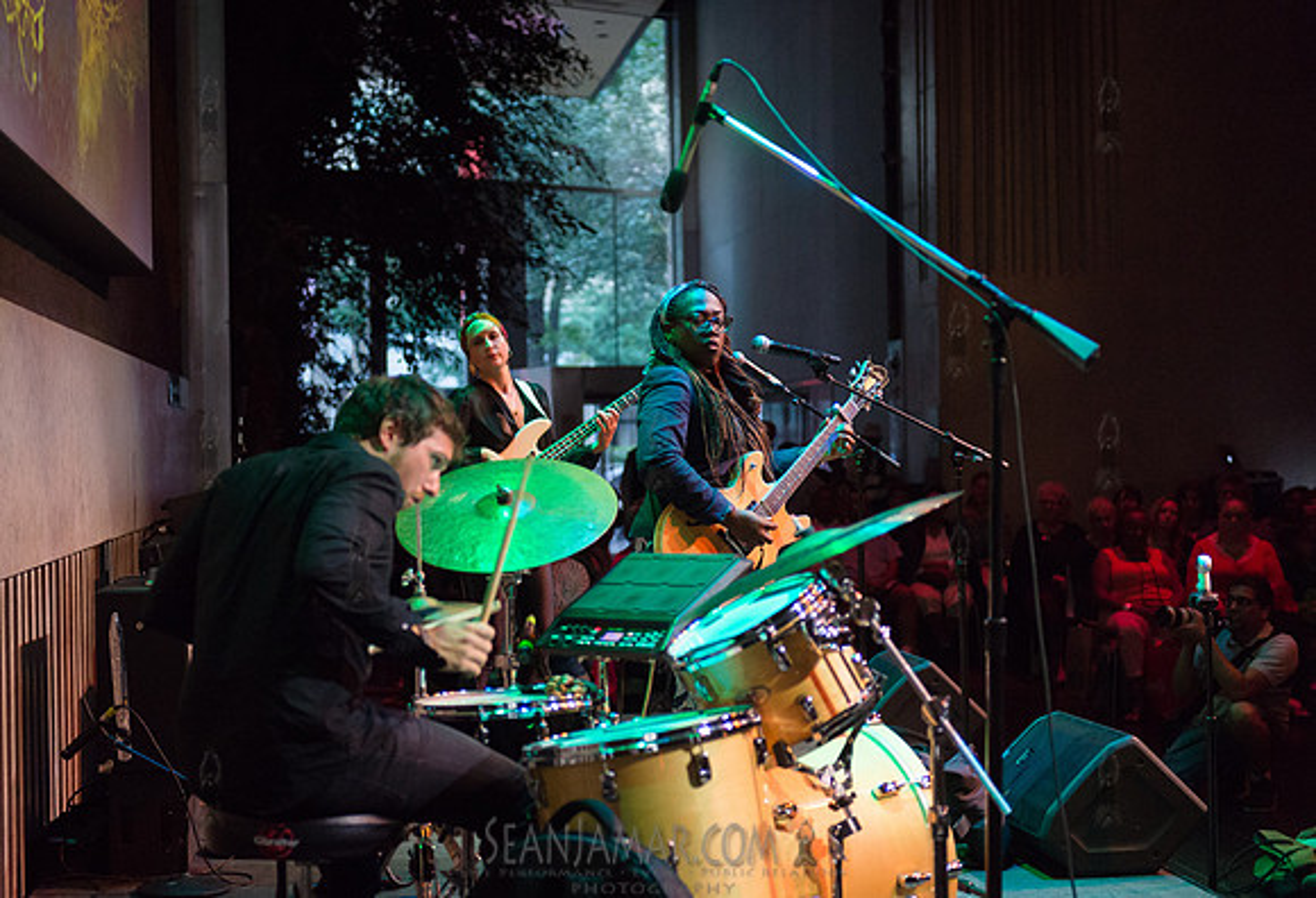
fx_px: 2257
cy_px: 449
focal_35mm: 61
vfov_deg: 22.5
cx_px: 590
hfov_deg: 32.5
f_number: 2.8
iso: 3200
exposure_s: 1/500
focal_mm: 56
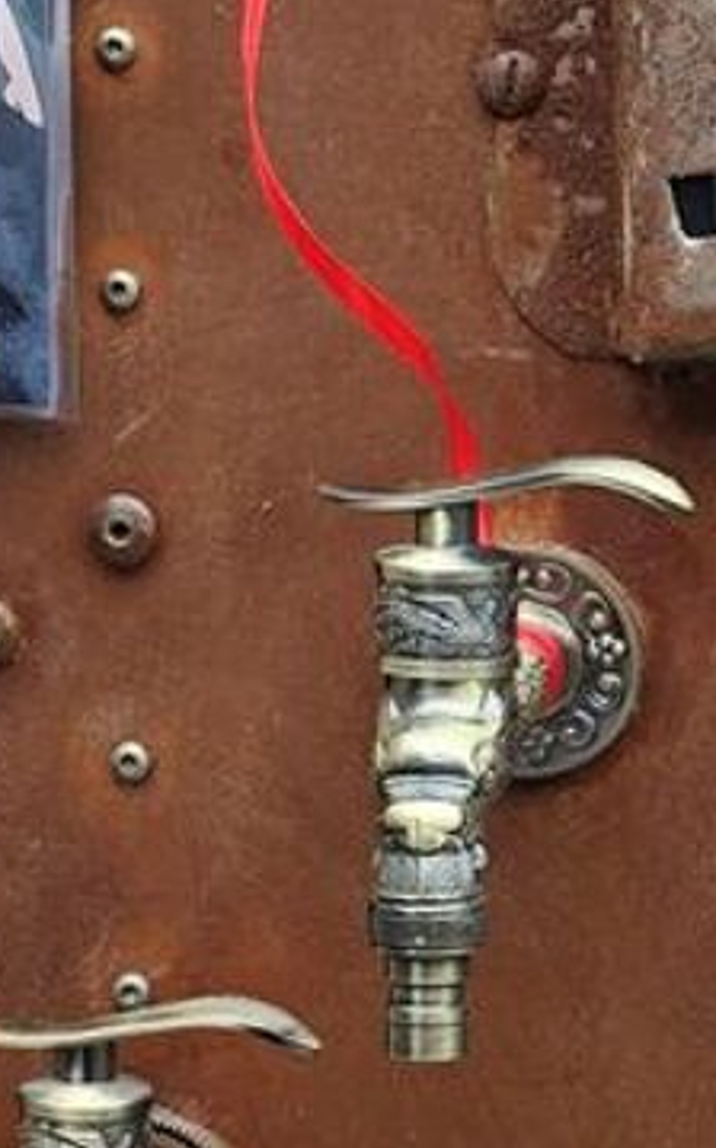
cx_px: 684
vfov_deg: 11.6
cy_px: 520
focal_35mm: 181
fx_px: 5658
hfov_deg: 7.2
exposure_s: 1/153
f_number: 1.65
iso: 50
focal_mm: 6.19
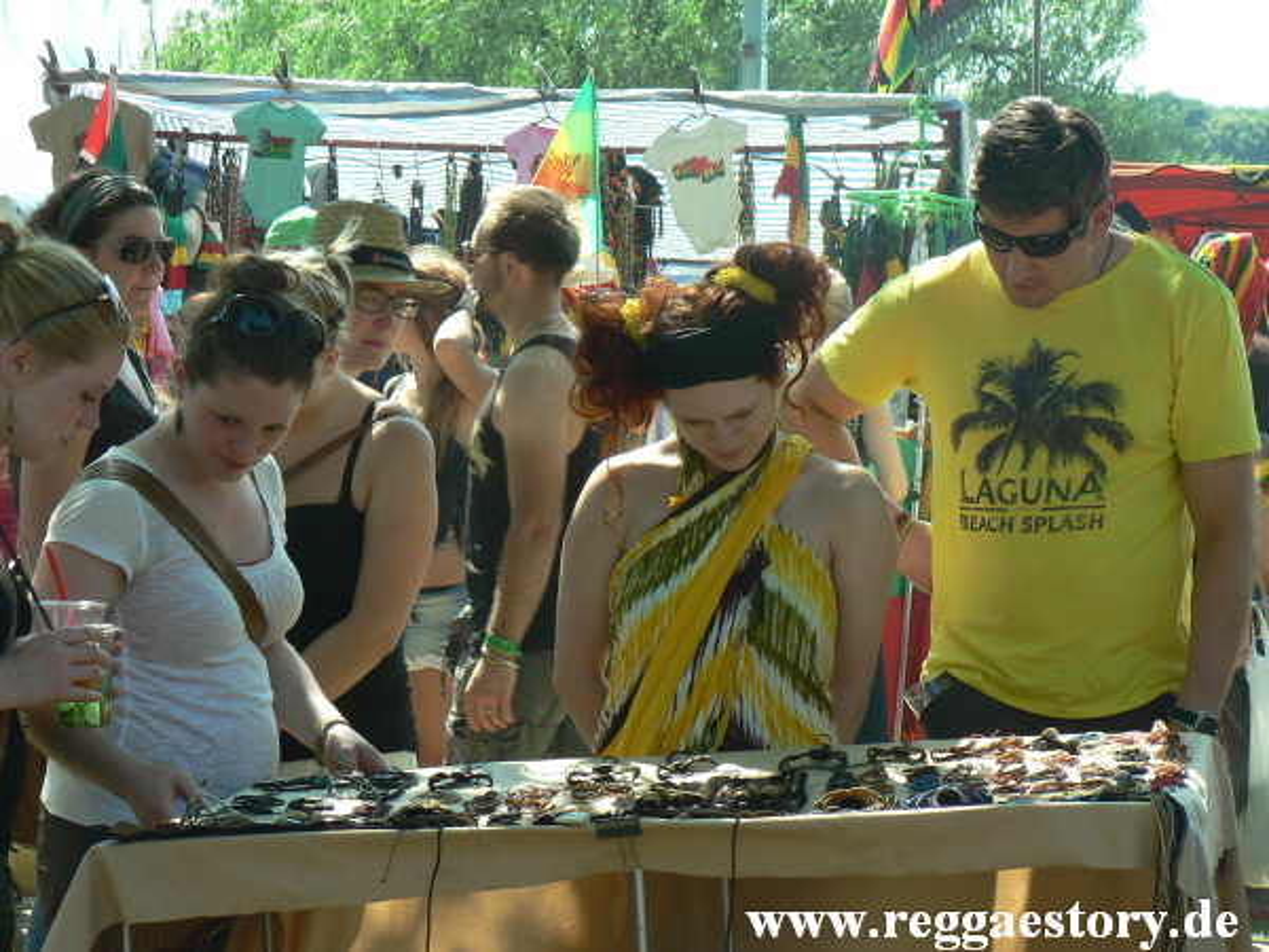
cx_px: 634
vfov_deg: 13.3
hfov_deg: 17.7
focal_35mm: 111
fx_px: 4069
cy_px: 476
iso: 64
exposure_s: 1/125
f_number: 4
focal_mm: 19
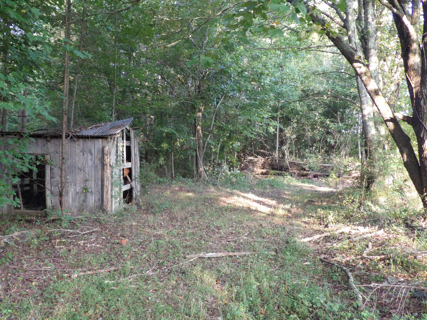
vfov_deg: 42.9
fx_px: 407
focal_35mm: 33
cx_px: 214
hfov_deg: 55.4
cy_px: 160
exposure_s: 1/60
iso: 573
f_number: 3.6
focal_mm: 5.9
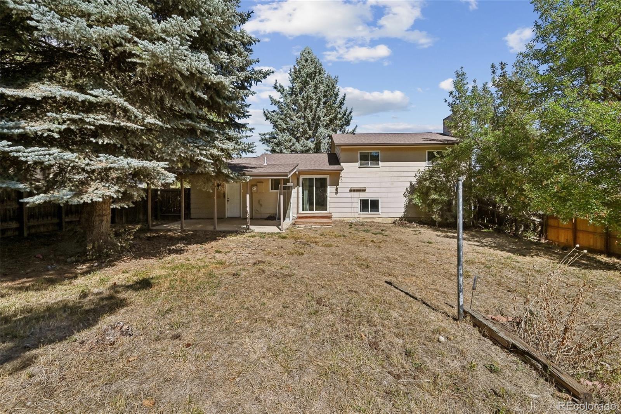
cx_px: 310
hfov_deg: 104.3
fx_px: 241
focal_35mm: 14
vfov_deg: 81.2
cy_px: 207
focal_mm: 14
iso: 400
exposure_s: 1/800
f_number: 10
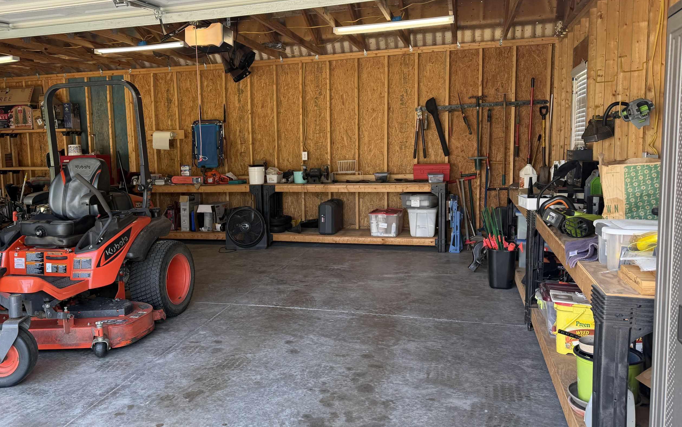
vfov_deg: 40.6
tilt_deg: -6.6
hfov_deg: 60.6
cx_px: 269
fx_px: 576
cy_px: 214
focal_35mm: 31
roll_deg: +1.8
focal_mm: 6.76
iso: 80
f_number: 1.78
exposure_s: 1/176
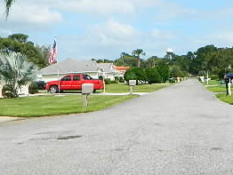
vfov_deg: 24.1
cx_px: 183
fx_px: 411
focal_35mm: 61
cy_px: 91
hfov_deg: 30.9
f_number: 8.7
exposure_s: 1/250
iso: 80
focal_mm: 4.5
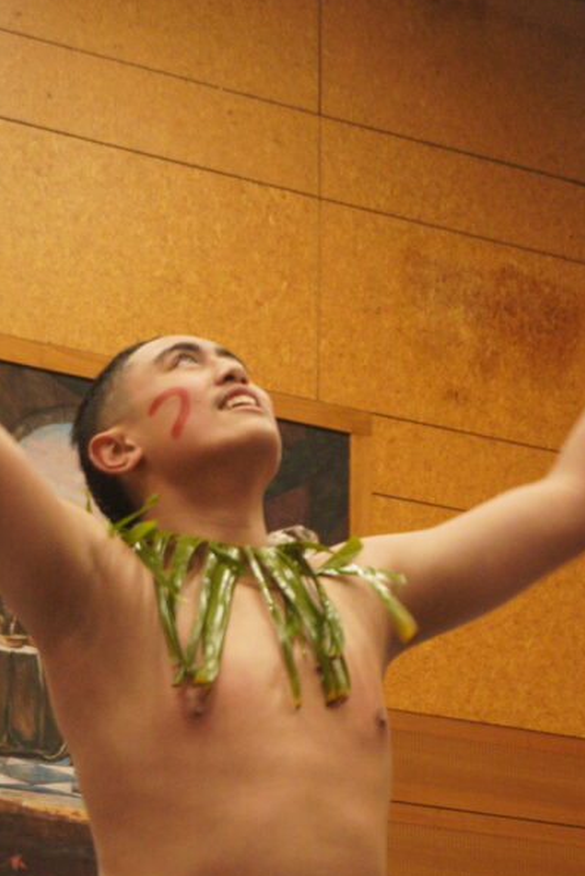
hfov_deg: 11.1
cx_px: 242
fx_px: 3021
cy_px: 542
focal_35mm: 124
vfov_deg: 16.5
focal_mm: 48
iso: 4000
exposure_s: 1/80
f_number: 5.6
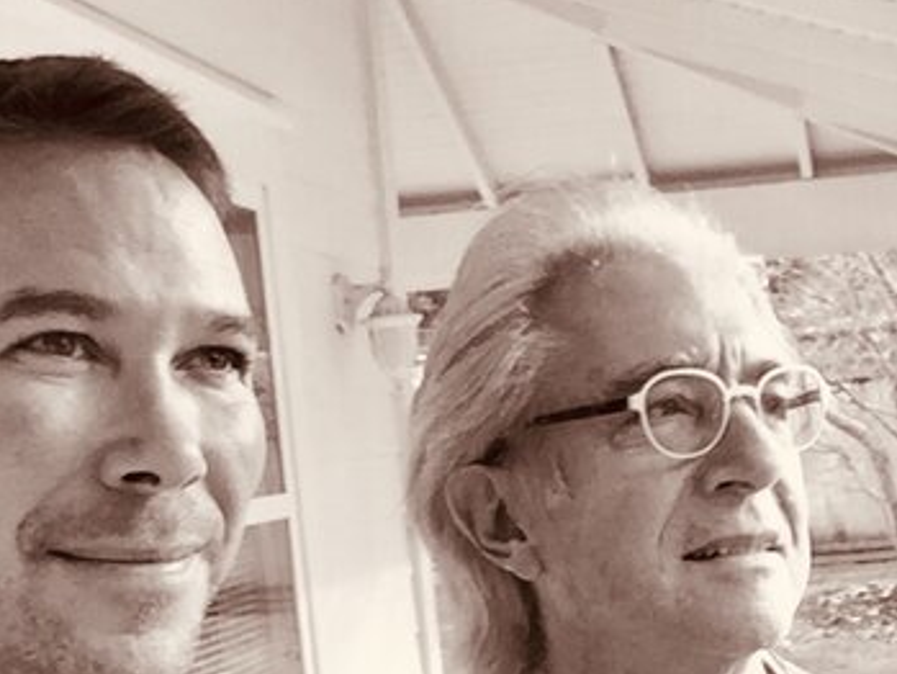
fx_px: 1840
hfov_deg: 27.0
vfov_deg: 20.4
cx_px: 694
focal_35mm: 71
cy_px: 592
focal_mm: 2.65
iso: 40
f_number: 2.2
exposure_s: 1/40
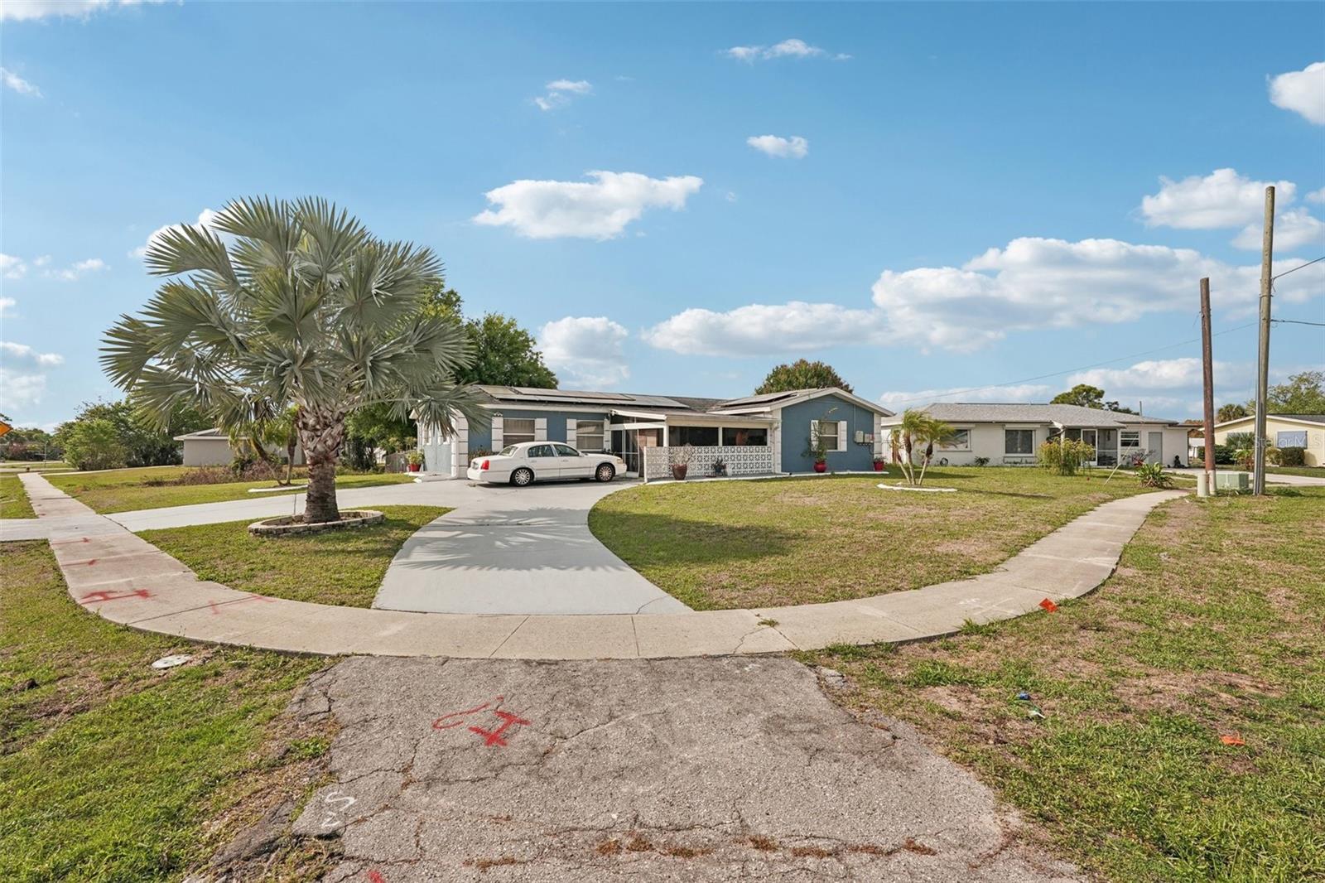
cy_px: 442
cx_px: 662
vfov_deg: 73.7
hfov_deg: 96.7
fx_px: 589
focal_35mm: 16
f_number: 8
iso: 400
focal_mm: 16
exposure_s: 1/1600
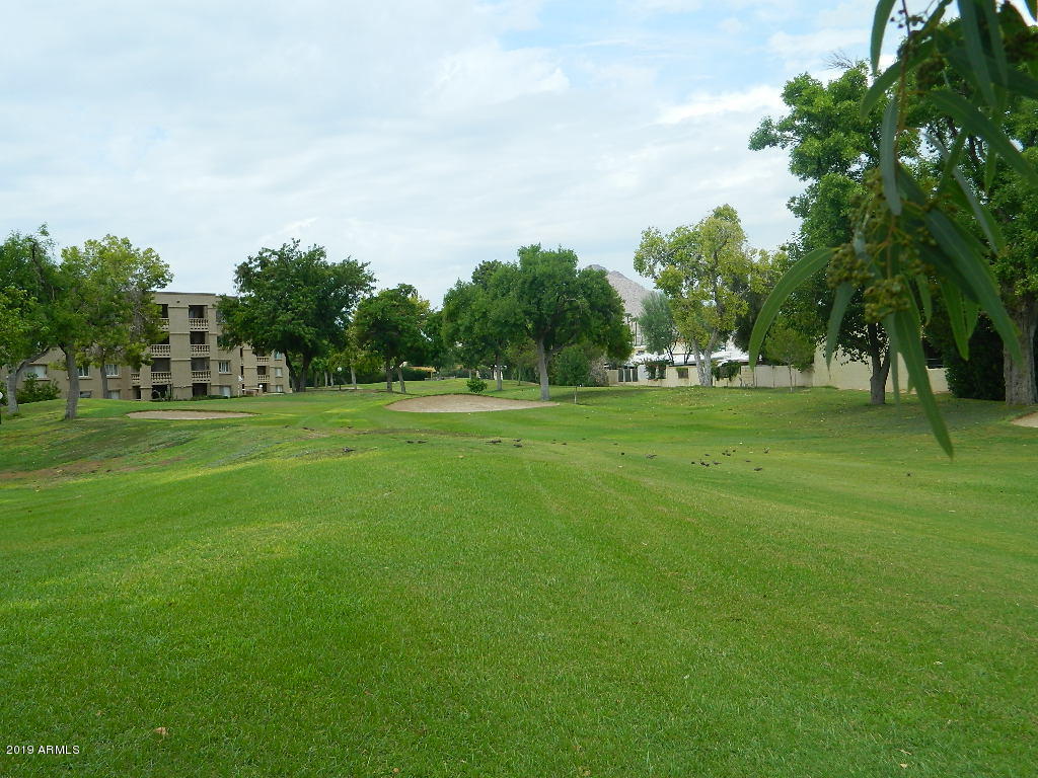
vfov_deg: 35.1
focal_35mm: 41
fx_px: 1229
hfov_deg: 45.8
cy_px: 389
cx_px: 519
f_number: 3.5
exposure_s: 1/640
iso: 80
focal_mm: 7.3
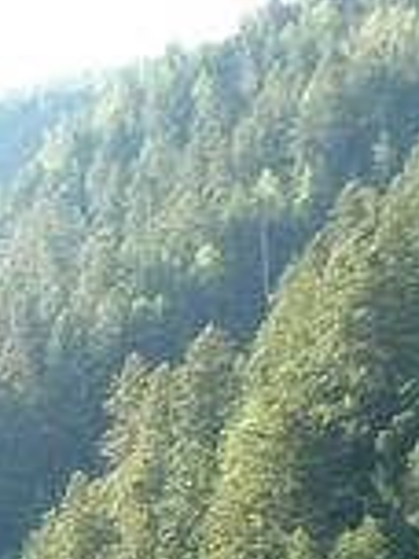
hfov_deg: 10.5
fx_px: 2130
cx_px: -364
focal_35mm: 132
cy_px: 982
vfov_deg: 13.5
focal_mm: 4.1
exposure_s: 1/60
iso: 80
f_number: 3.3
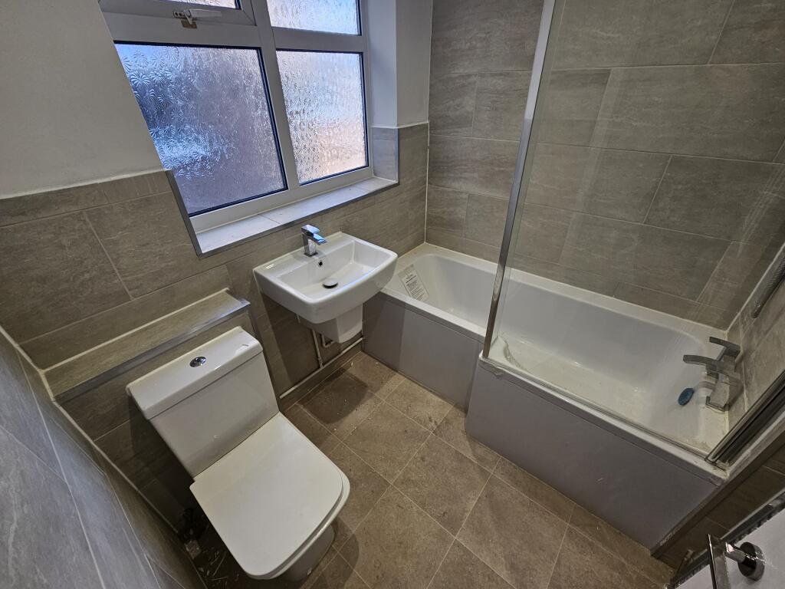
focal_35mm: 13
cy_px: 294
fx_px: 295
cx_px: 392
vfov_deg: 89.9
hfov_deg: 106.2
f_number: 2.2
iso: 125
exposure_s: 1/190
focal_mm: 2.2
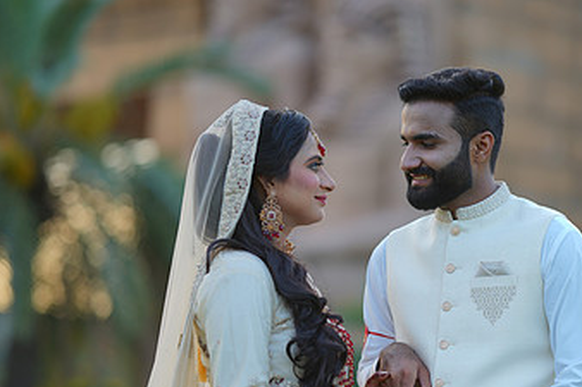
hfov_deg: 14.0
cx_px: 430
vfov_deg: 9.4
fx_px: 2359
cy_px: 264
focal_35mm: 146
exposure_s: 1/500
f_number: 1.4
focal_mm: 85
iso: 64
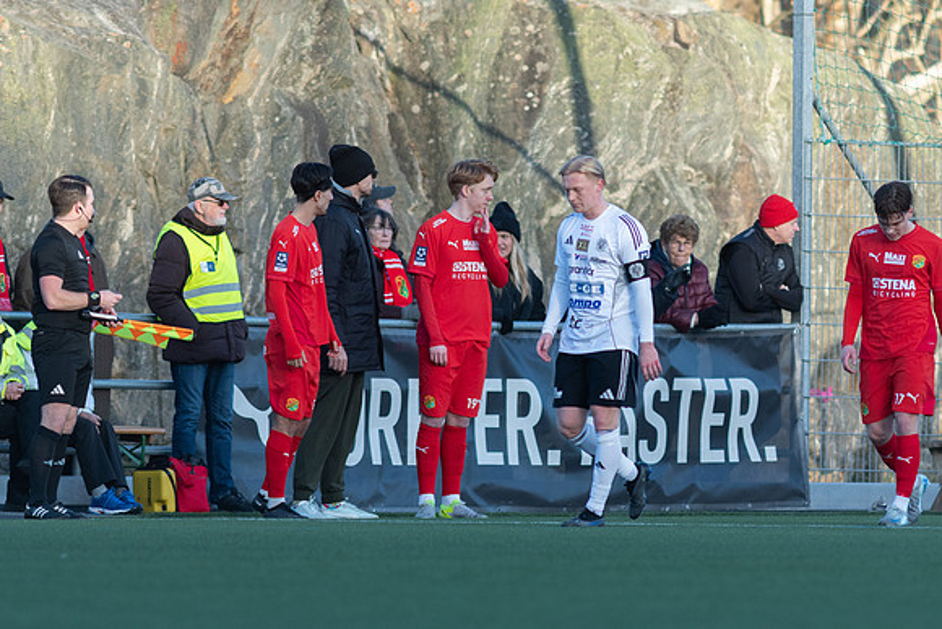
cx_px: 471
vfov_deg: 2.2
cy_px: 314
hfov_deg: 3.3
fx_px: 16237
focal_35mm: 620
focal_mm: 300
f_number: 3.2
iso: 400
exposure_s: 1/1250
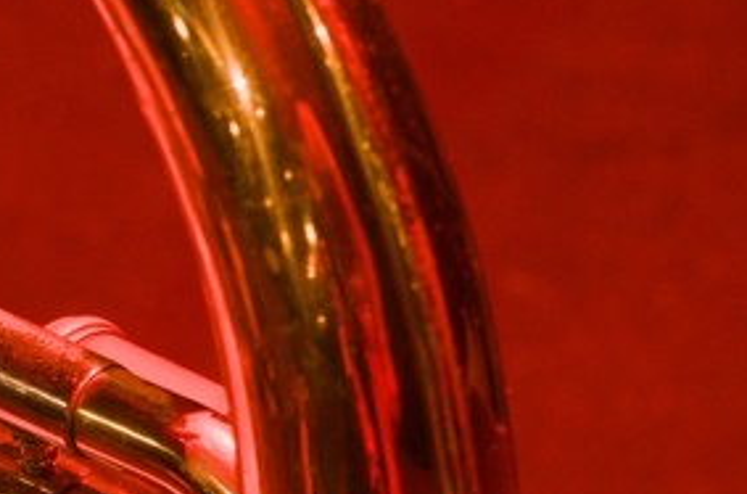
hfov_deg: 9.8
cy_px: 444
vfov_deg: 6.5
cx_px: 383
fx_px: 4345
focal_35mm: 210
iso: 100
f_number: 7.1
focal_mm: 50
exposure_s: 4
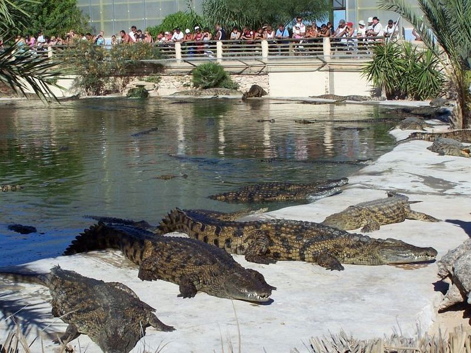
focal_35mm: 69
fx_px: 939
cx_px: 236
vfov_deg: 21.3
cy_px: 176
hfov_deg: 28.2
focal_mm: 11.5
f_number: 6.3
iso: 80
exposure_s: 1/750
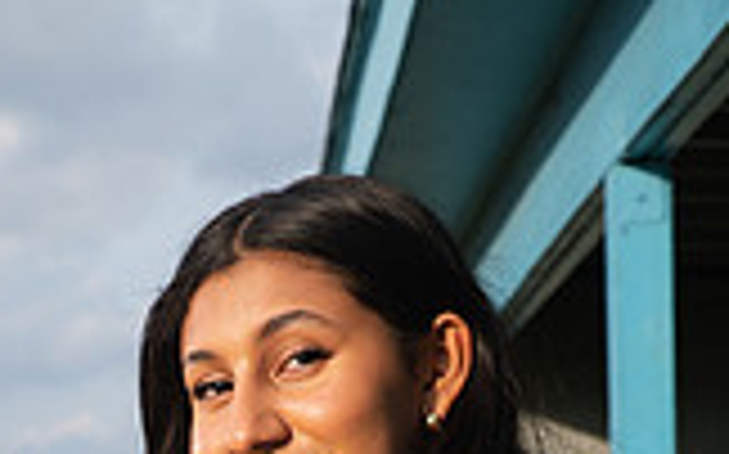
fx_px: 3256
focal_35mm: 164
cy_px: 989
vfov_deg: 7.6
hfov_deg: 12.7
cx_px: 117
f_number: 8
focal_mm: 58
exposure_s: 1/400
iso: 100
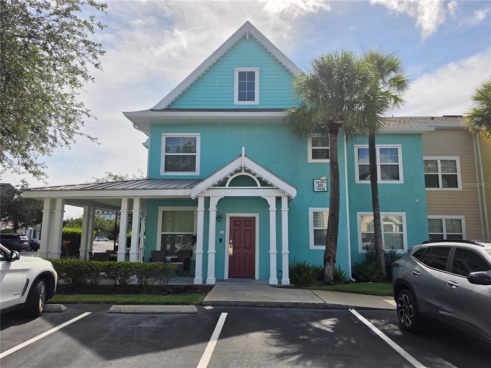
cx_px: 246
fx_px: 326
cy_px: 184
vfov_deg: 58.9
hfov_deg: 73.9
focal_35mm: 23
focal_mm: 6.5
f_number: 1.4
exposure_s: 1/7939
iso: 40
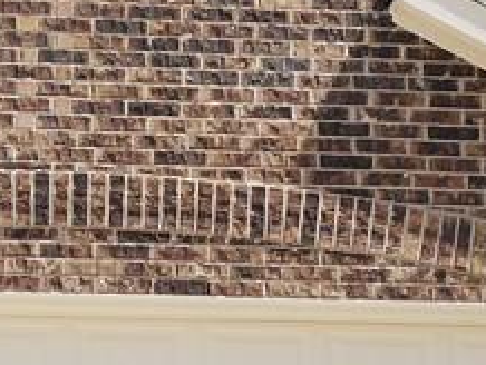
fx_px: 2572
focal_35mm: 183
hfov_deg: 10.8
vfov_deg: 8.1
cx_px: 82
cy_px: 189
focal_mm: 6.7
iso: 80
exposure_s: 1/1300
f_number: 3.7
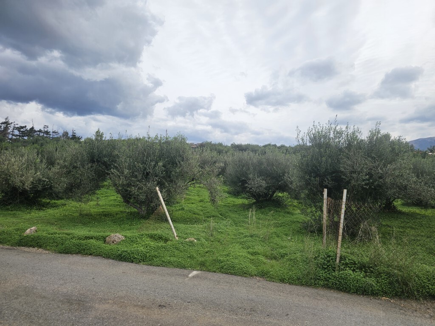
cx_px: 218
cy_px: 163
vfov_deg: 58.9
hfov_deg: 73.9
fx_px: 289
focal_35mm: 23
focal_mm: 6.3
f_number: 1.7
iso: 10
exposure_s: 1/640
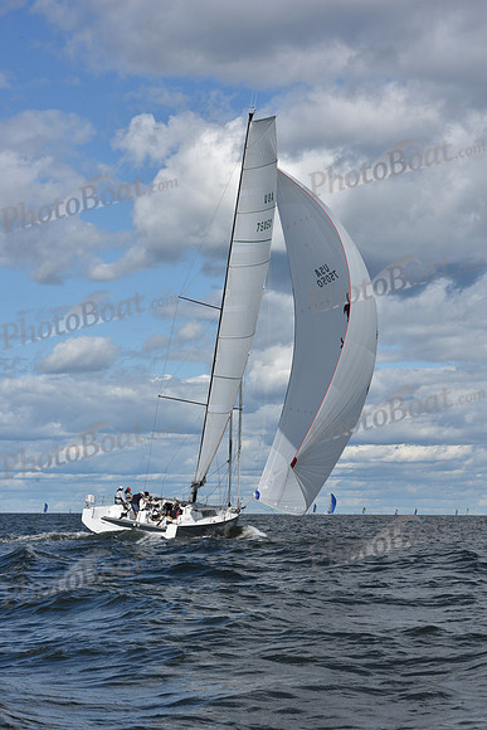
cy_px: 365
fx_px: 1744
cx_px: 244
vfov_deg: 23.6
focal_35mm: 86
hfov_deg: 15.9
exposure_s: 1/640
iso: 250
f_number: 13
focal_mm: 86
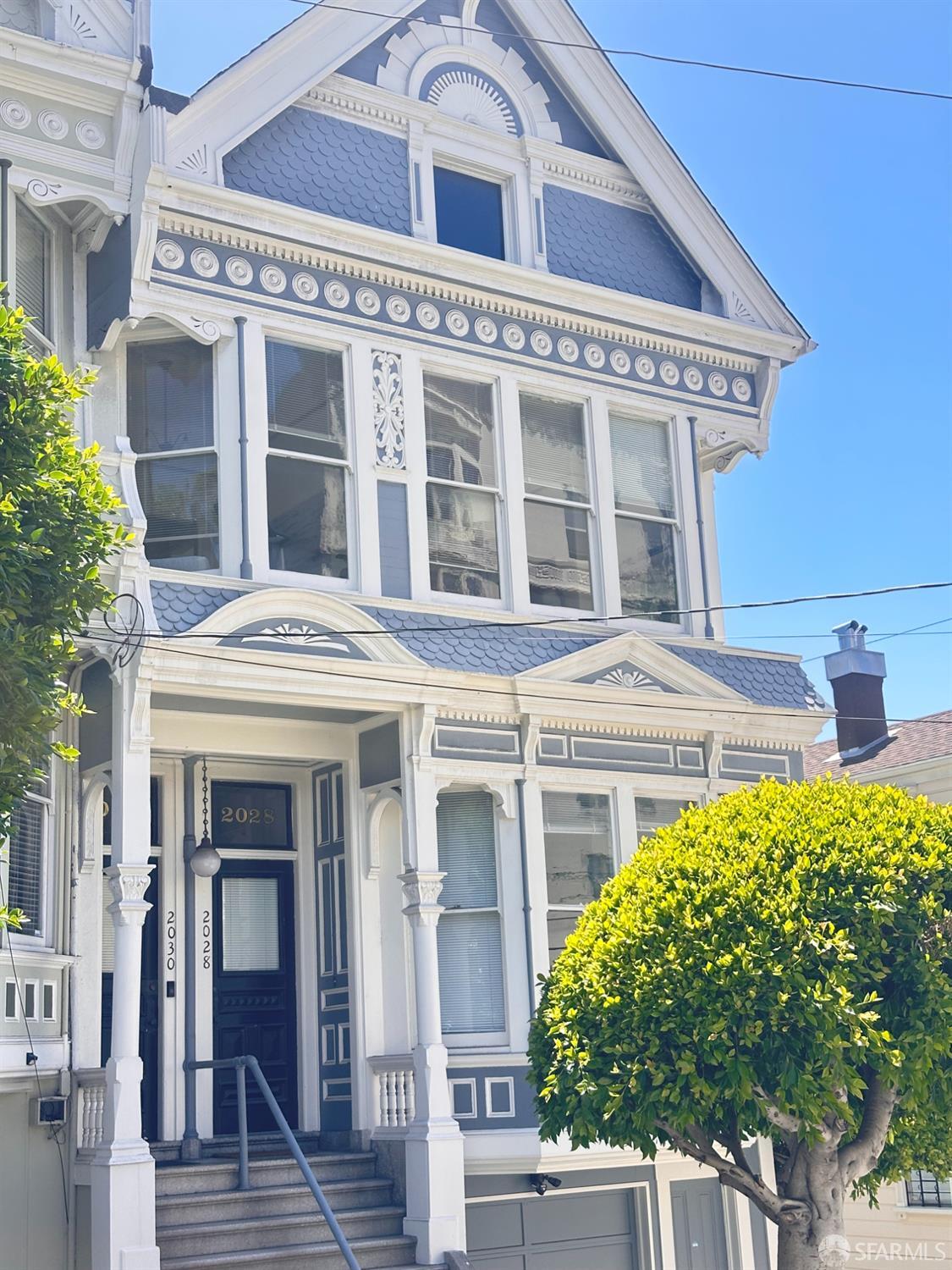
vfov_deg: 39.7
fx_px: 1760
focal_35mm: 48
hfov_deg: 30.3
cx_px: 476
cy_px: 635
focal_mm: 6.86
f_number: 1.78
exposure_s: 1/756
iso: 64
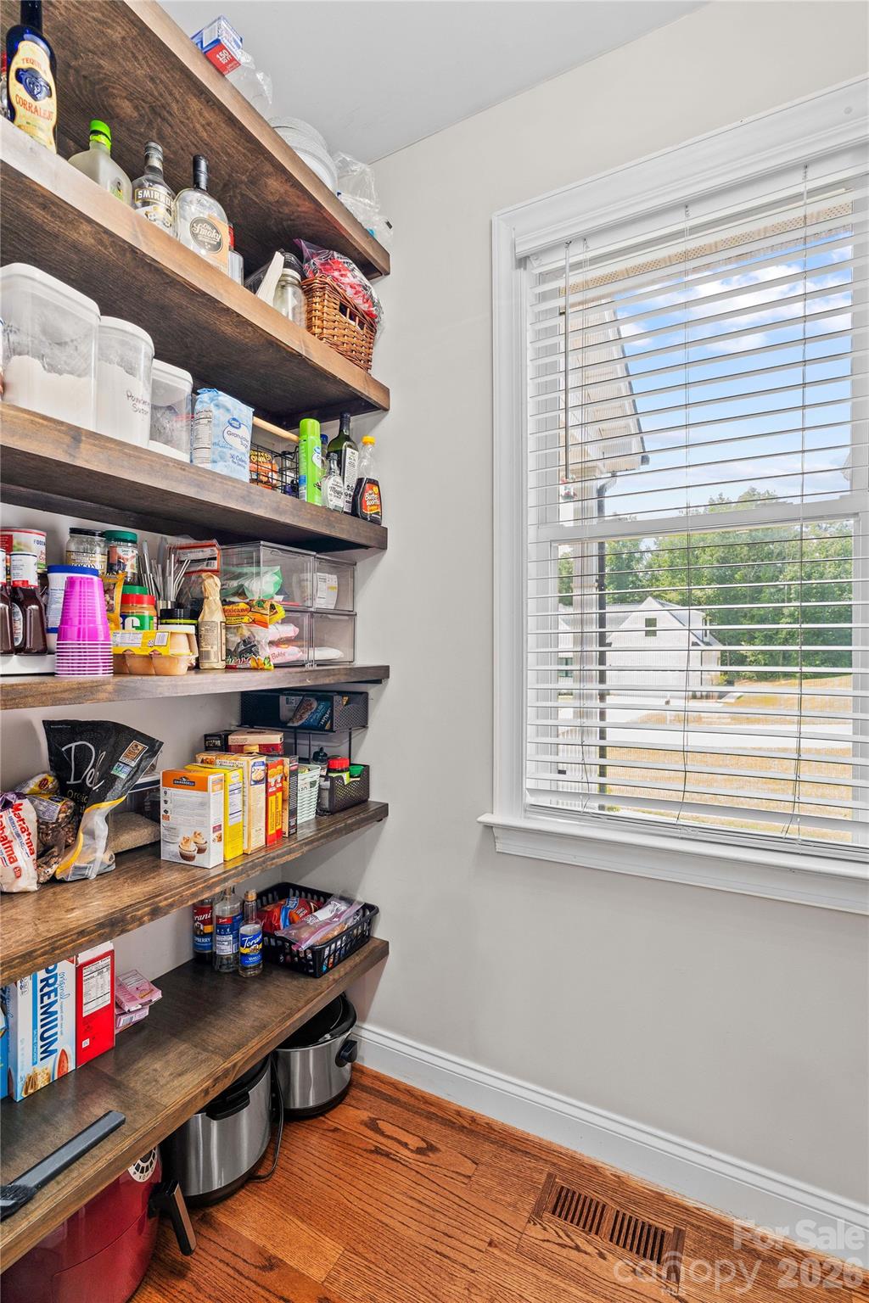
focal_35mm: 16
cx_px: 434
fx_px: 579
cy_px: 652
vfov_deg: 96.7
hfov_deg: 73.7
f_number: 8
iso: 100
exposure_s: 1/2.5
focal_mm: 16
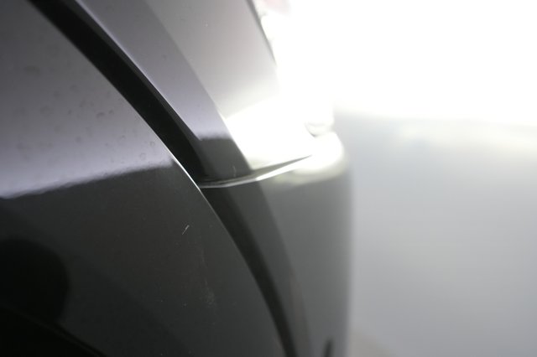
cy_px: 178
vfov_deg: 46.4
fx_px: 417
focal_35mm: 28
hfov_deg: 65.5
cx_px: 268
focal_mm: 28
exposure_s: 1/100
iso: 3200
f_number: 4.5
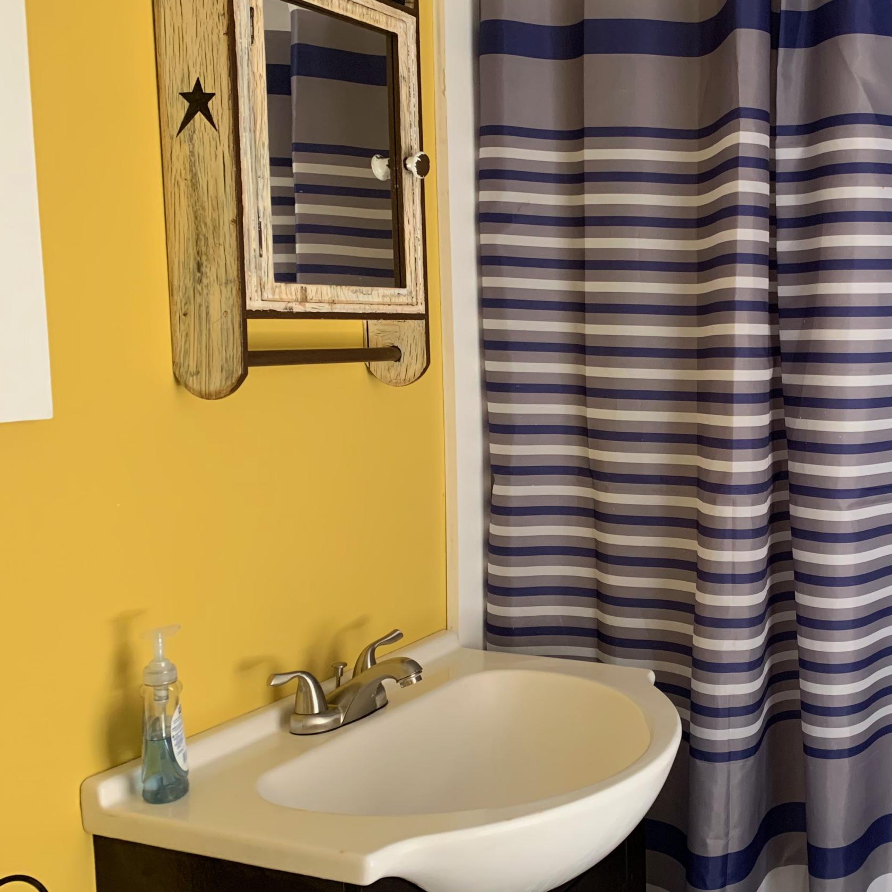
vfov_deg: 40.9
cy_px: 466
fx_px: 1195
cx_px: 699
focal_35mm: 41
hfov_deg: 39.5
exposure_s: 1/60
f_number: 1.8
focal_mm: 4.25
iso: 250
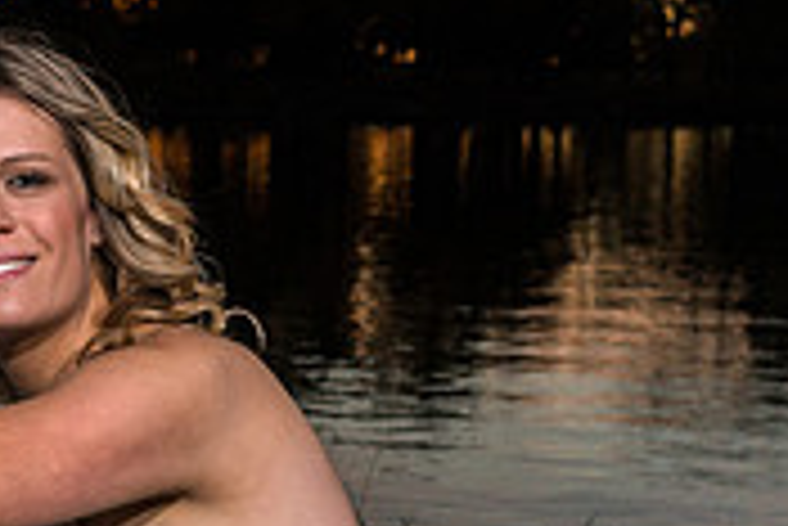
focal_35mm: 116
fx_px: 2541
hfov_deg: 17.1
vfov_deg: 11.7
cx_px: -81
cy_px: 488
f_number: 6.3
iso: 640
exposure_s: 1/320
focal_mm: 35
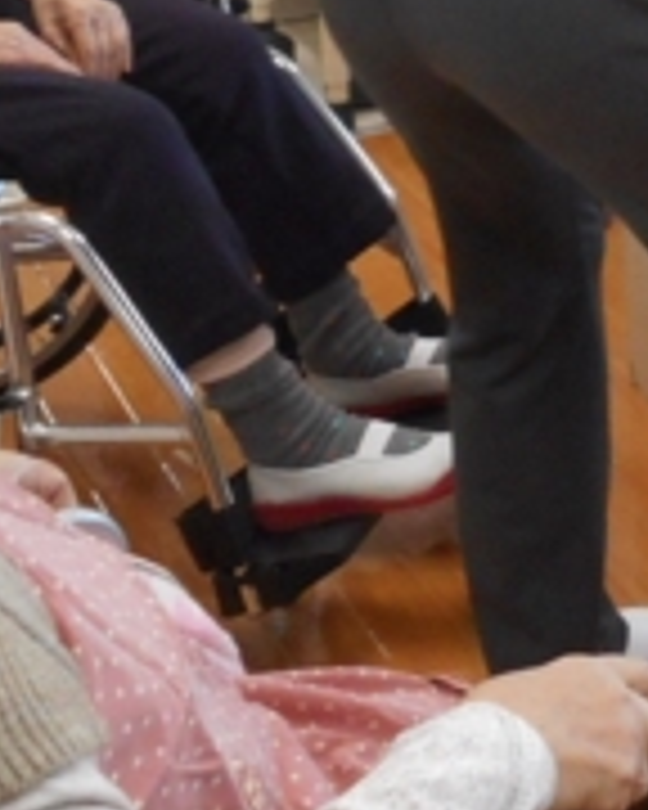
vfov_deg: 14.6
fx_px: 3021
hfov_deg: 11.1
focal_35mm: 126
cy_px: -261
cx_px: 1310
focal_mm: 5.2
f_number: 4
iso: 250
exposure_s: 1/30
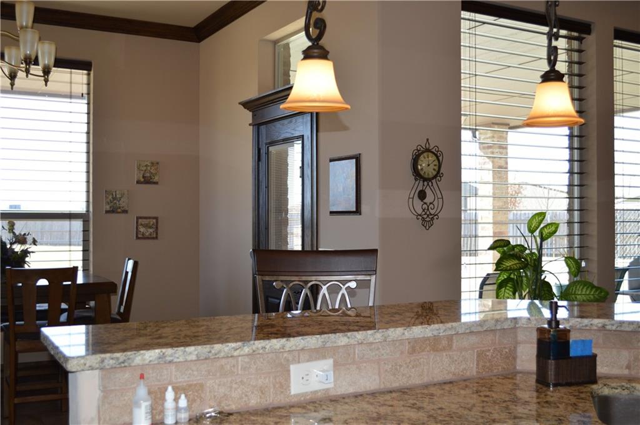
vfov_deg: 34.1
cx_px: 320
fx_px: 692
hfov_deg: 49.6
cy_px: 212
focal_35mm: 39
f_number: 4.2
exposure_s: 1/125
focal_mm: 26
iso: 250
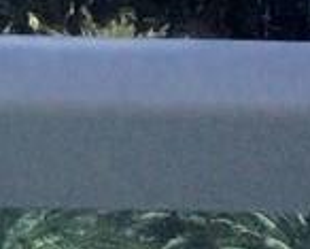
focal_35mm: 198
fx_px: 1818
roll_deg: -1.7
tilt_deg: -4.8
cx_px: -548
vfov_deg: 7.2
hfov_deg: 8.5
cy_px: -428
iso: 32
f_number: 2.2
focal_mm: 4.15
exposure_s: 1/2740
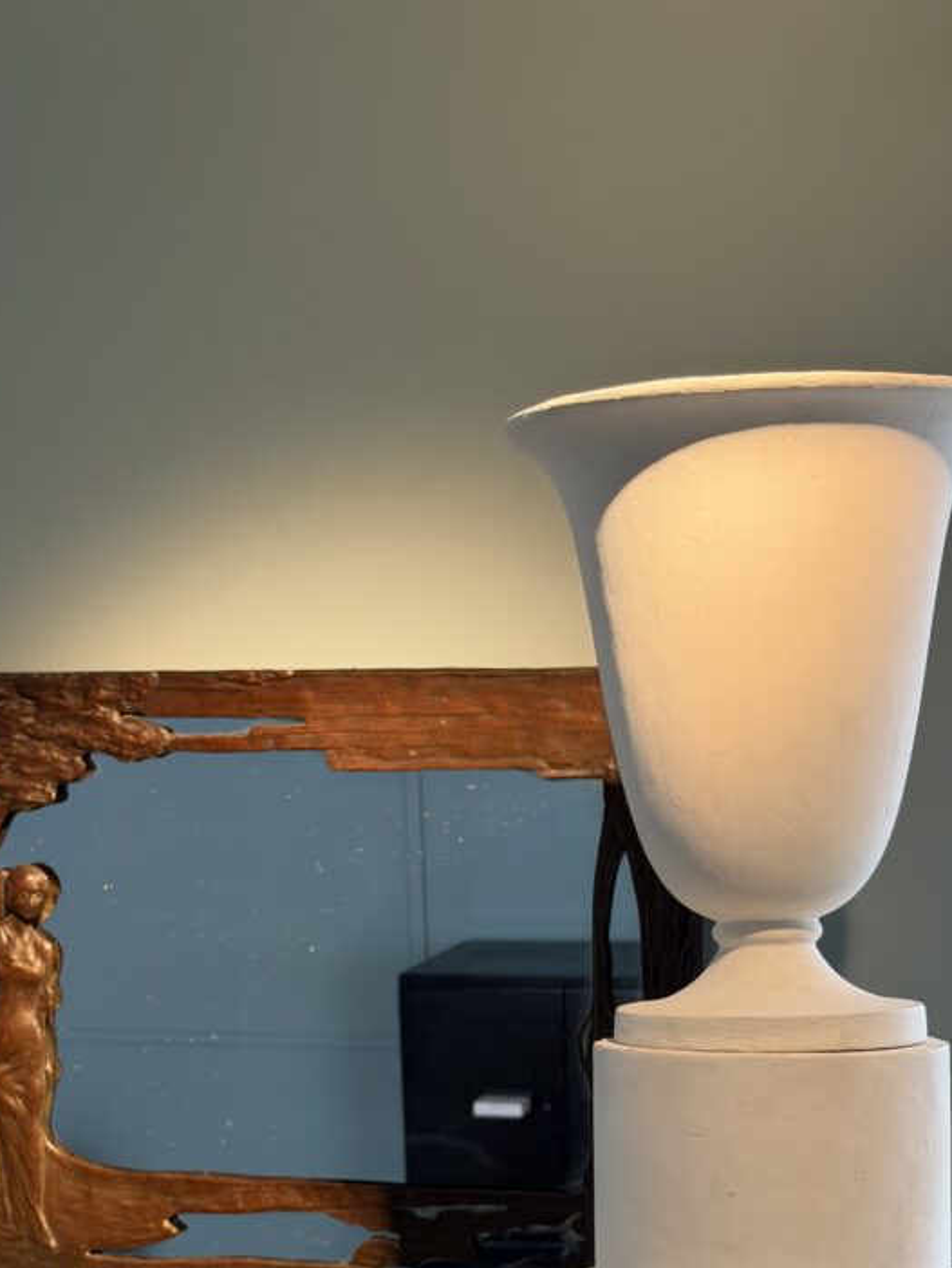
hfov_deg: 21.0
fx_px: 2565
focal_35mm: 70
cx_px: 450
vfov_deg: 27.5
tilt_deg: -1.0
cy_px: 894
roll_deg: -0.2
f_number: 1.78
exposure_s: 1/100
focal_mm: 6.76
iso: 125
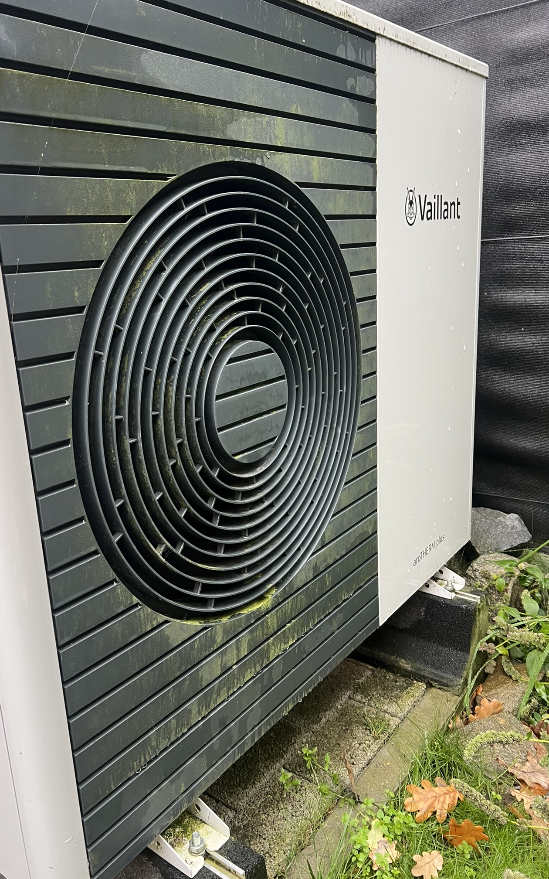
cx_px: 222
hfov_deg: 44.3
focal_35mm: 28
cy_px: 434
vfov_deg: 66.5
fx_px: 670
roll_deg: +4.3
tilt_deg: -12.9
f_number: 1.5
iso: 125
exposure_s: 1/73
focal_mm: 5.7
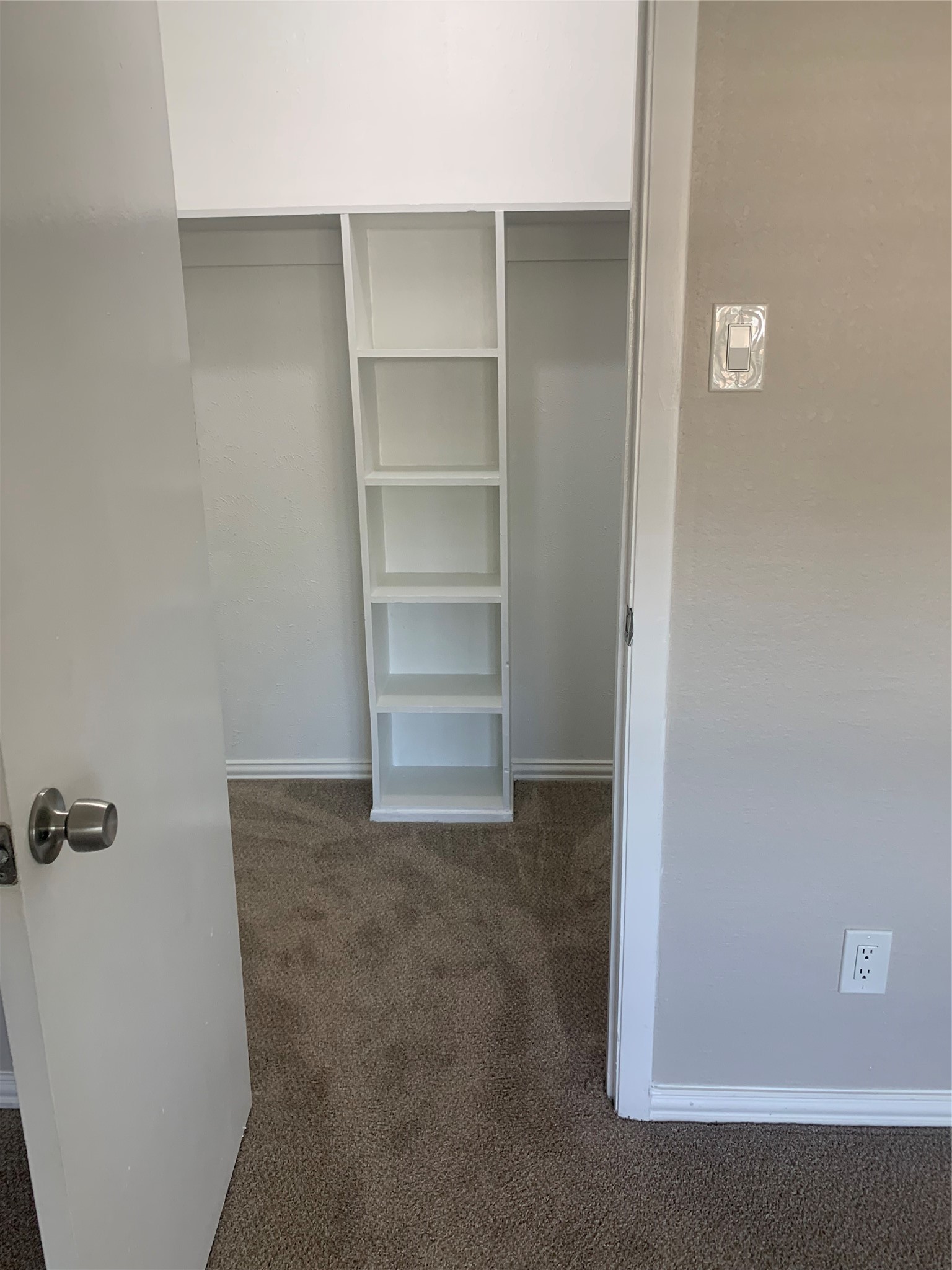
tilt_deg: -15.9
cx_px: 476
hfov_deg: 53.1
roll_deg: +1.6
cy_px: 635
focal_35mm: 26
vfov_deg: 67.3
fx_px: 953
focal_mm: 4.25
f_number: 1.8
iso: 64
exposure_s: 1/60
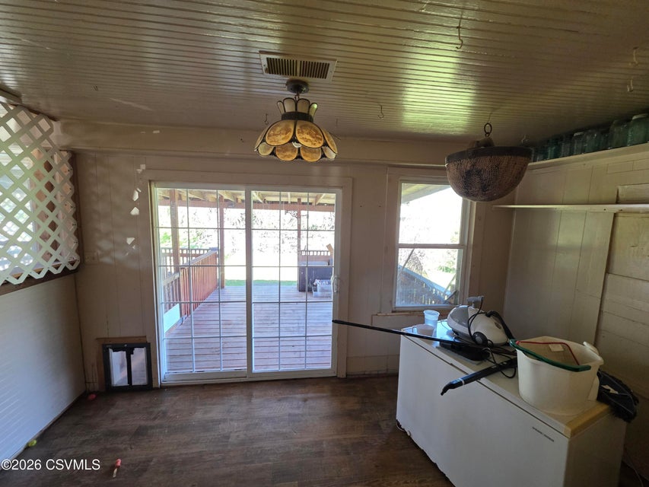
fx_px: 244
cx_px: 324
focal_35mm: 13
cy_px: 244
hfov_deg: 106.2
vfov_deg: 89.9
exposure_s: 1/120
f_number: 1.9
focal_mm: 2.2
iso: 250
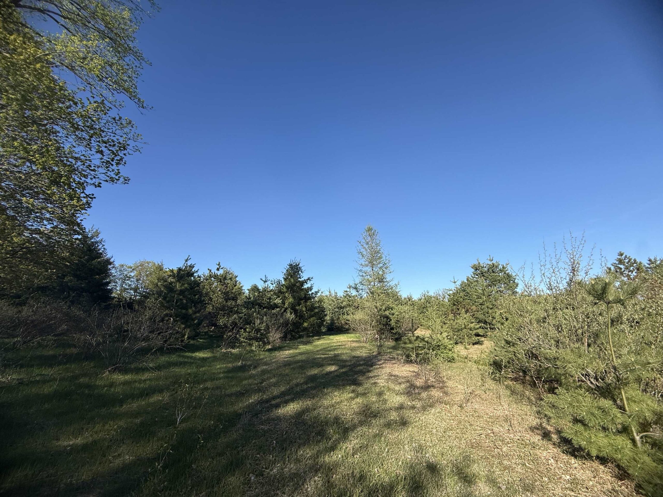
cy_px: 248
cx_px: 332
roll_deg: +1.9
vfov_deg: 85.7
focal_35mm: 14
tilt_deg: +16.1
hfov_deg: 102.1
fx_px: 268
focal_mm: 2.22
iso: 50
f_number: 2.2
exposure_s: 1/1497
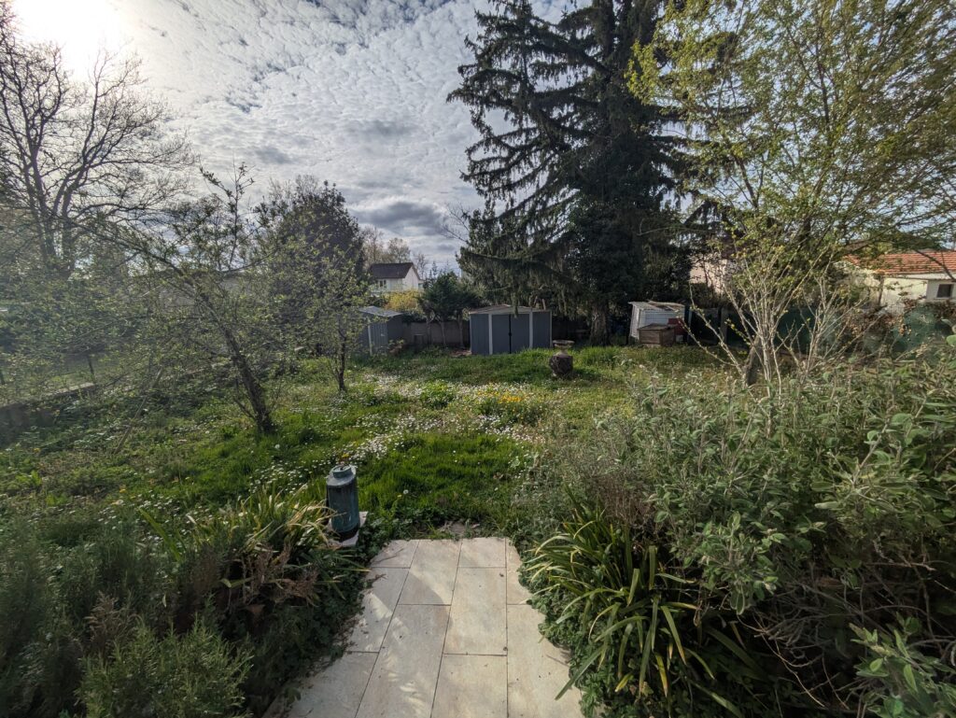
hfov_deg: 102.0
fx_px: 387
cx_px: 478
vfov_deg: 85.7
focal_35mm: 14
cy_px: 359
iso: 30
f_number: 2.2
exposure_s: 1/5076
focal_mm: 1.83
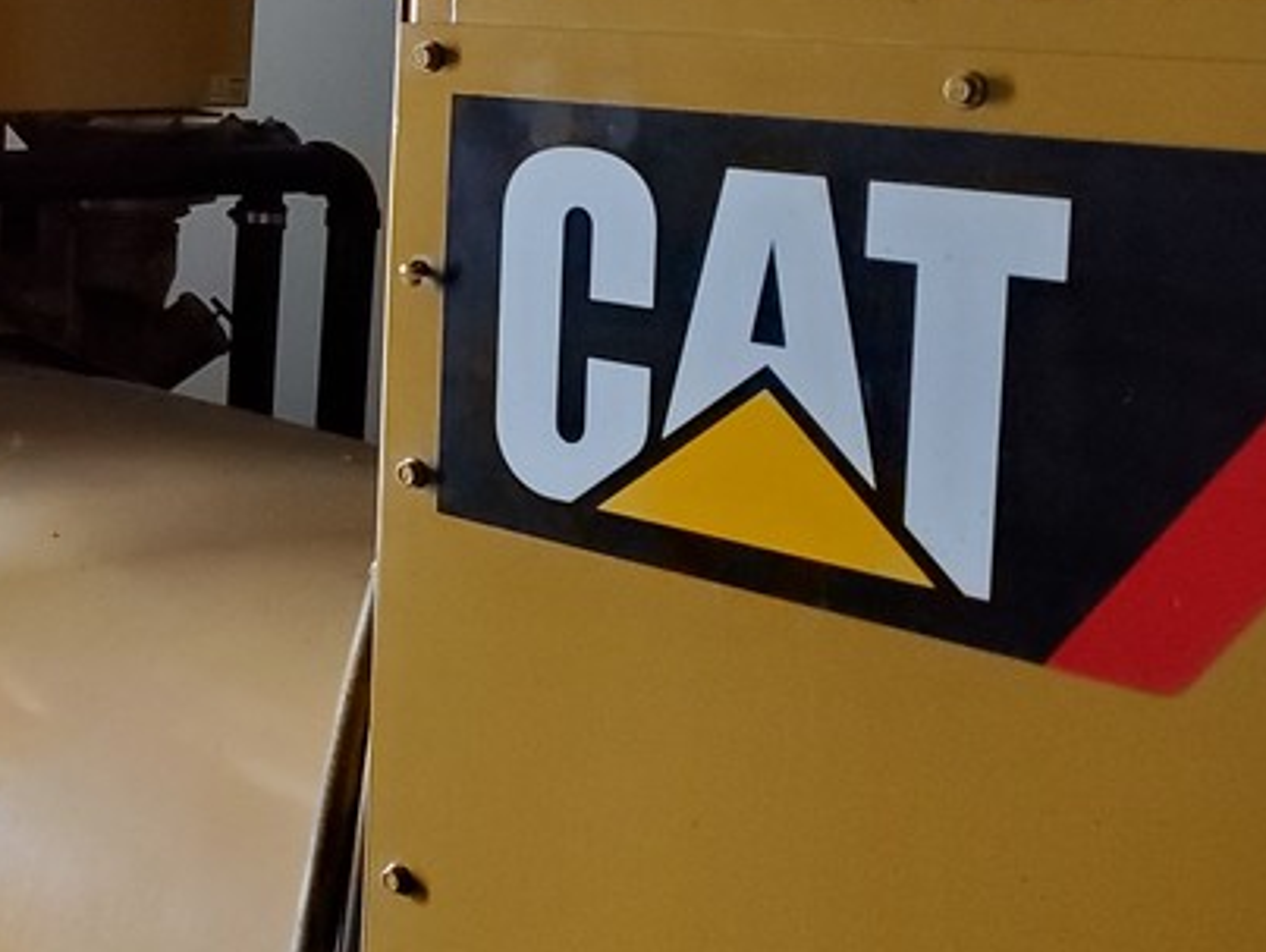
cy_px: 154
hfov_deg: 26.9
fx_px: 2416
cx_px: -141
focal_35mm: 66
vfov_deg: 21.9
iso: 800
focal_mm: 4.3
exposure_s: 1/50
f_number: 1.5
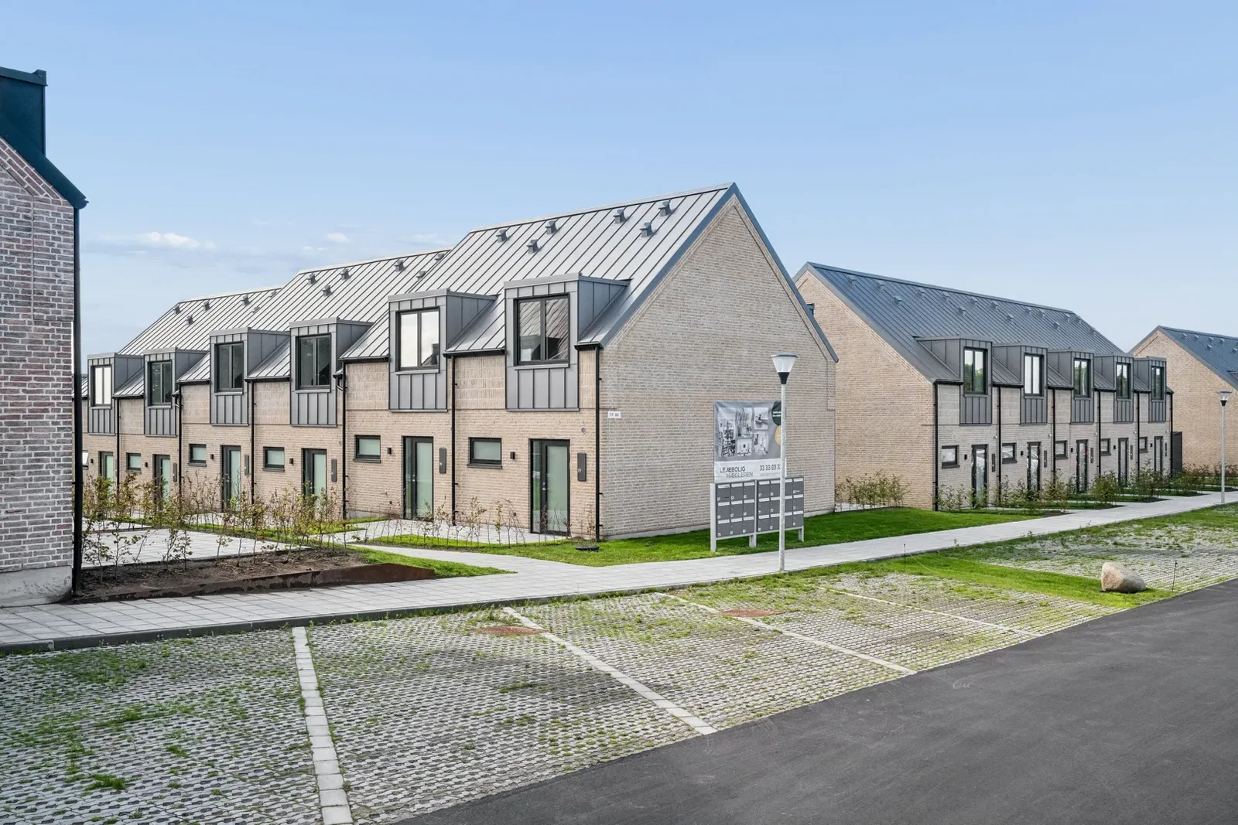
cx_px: 619
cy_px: 412
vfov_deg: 41.1
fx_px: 1100
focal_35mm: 32
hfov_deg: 58.7
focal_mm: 32
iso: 800
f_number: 10
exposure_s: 1/500
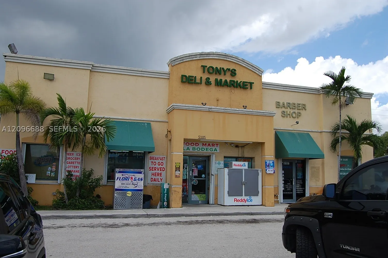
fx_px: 323
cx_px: 194
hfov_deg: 62.0
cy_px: 129
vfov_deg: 43.5
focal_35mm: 30
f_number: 9
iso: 200
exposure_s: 1/320
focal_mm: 20
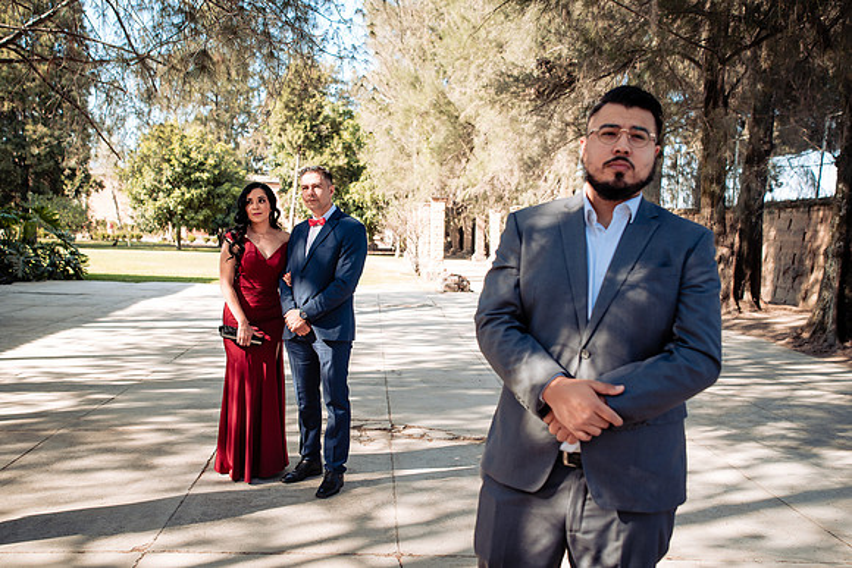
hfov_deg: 54.4
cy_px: 284
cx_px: 426
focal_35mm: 35
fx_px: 828
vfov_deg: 37.9
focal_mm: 35
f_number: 4
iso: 100
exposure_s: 1/160
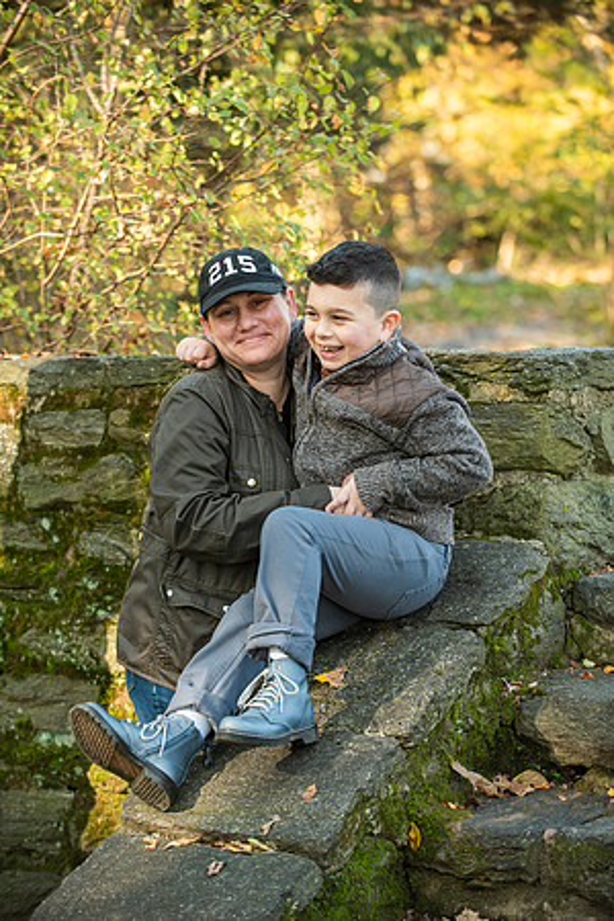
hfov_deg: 13.0
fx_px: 2686
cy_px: 460
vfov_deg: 19.5
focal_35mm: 105
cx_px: 307
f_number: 3.5
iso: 320
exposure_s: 1/200
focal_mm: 105
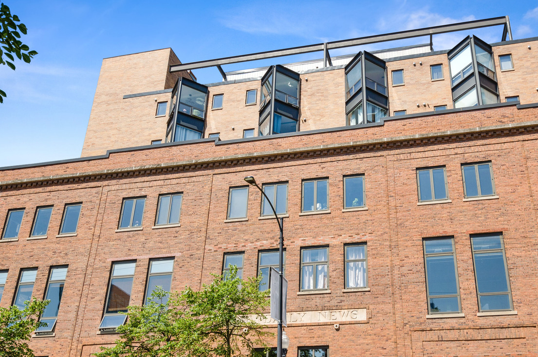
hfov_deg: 59.5
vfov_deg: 41.4
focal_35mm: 31
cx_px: 339
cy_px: 248
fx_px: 462
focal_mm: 14
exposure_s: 1/500
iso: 200
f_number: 8
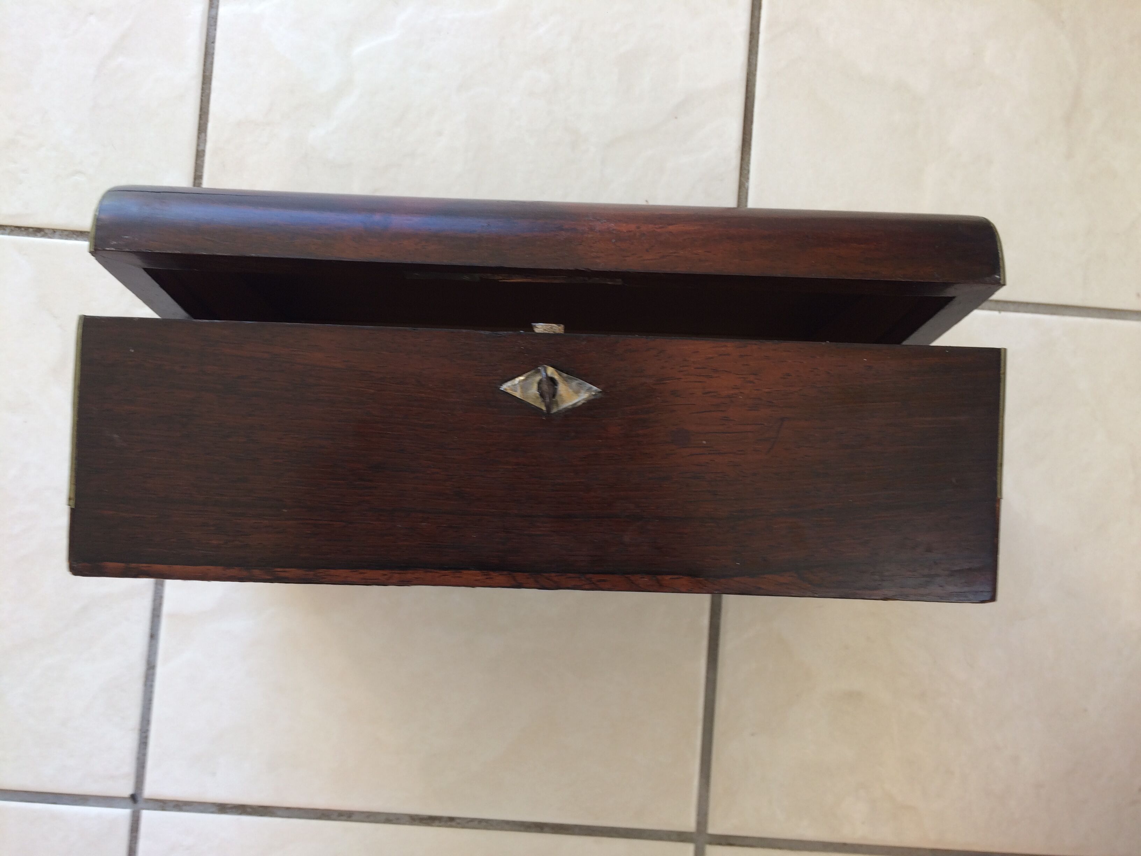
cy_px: 428
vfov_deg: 48.2
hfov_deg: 61.7
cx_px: 570
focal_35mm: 29
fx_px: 956
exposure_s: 1/50
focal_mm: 4.15
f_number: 2.2
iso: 40
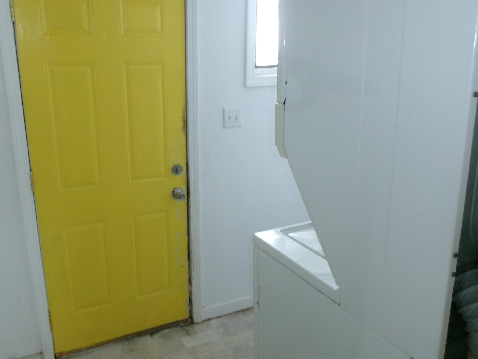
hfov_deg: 51.4
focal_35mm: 36
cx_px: 239
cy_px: 180
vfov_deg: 39.7
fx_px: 497
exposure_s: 1/34
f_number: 4.5
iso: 400
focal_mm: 6.4
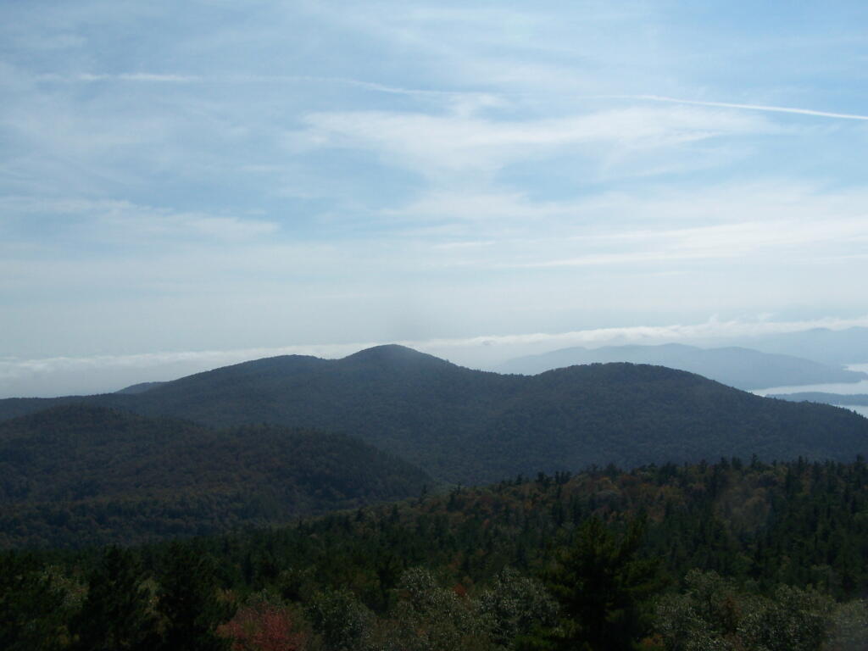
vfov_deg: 37.7
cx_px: 434
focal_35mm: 38
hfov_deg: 49.0
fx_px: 953
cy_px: 326
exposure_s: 1/1250
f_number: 5.6
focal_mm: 6.3
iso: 80
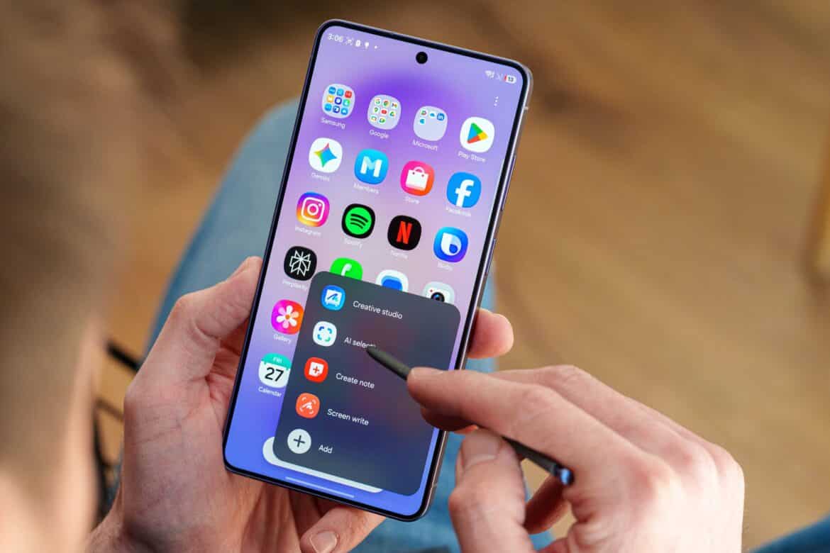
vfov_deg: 16.1
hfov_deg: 23.9
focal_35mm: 85
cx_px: 415
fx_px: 1960
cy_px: 276
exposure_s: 1/125
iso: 1250
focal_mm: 85
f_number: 5.6
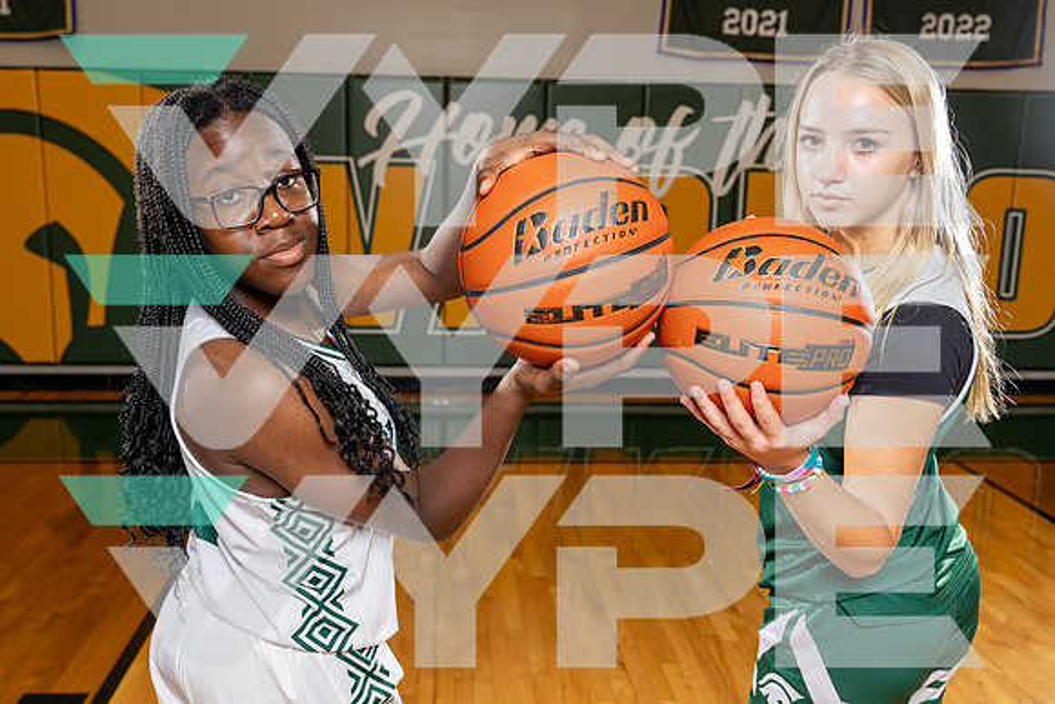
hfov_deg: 54.6
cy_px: 344
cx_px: 498
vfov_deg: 38.0
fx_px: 1021
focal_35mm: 35
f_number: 4
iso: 250
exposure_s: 1/250
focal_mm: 26
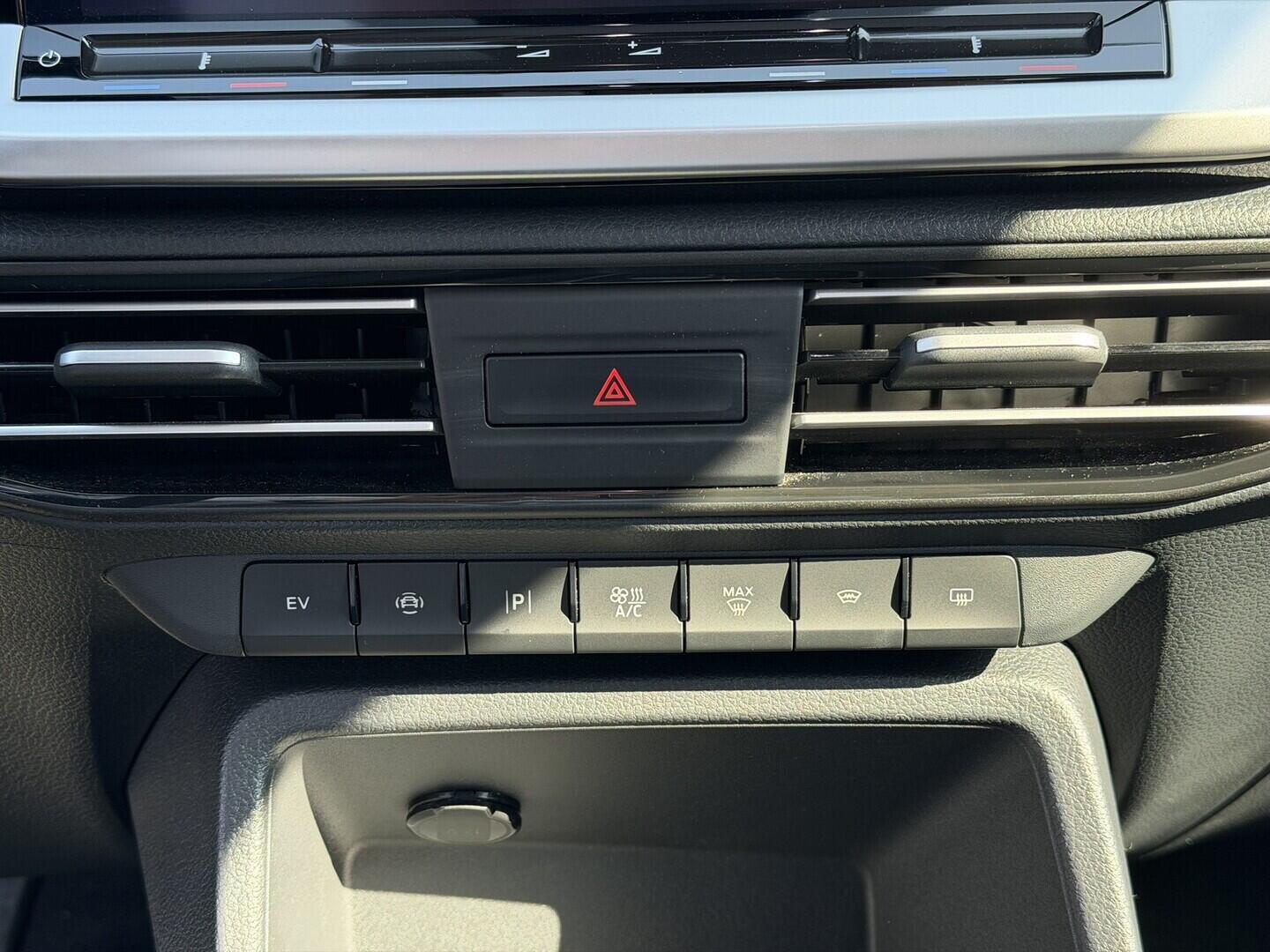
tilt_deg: -24.8
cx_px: 635
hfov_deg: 39.7
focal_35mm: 48
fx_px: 1761
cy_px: 476
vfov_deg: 30.3
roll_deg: +0.9
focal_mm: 6.76
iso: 160
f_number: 1.78
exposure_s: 1/214
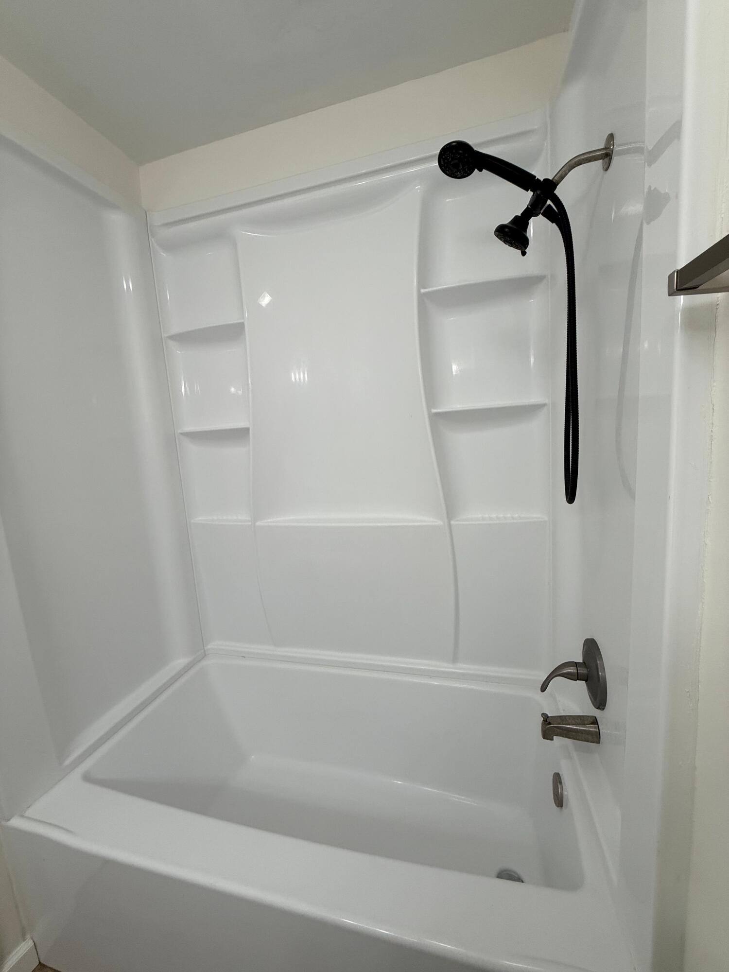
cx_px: 364
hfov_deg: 85.7
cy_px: 486
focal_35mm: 14
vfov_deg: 102.1
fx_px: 393
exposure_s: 1/120
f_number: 2.2
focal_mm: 2.22
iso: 125
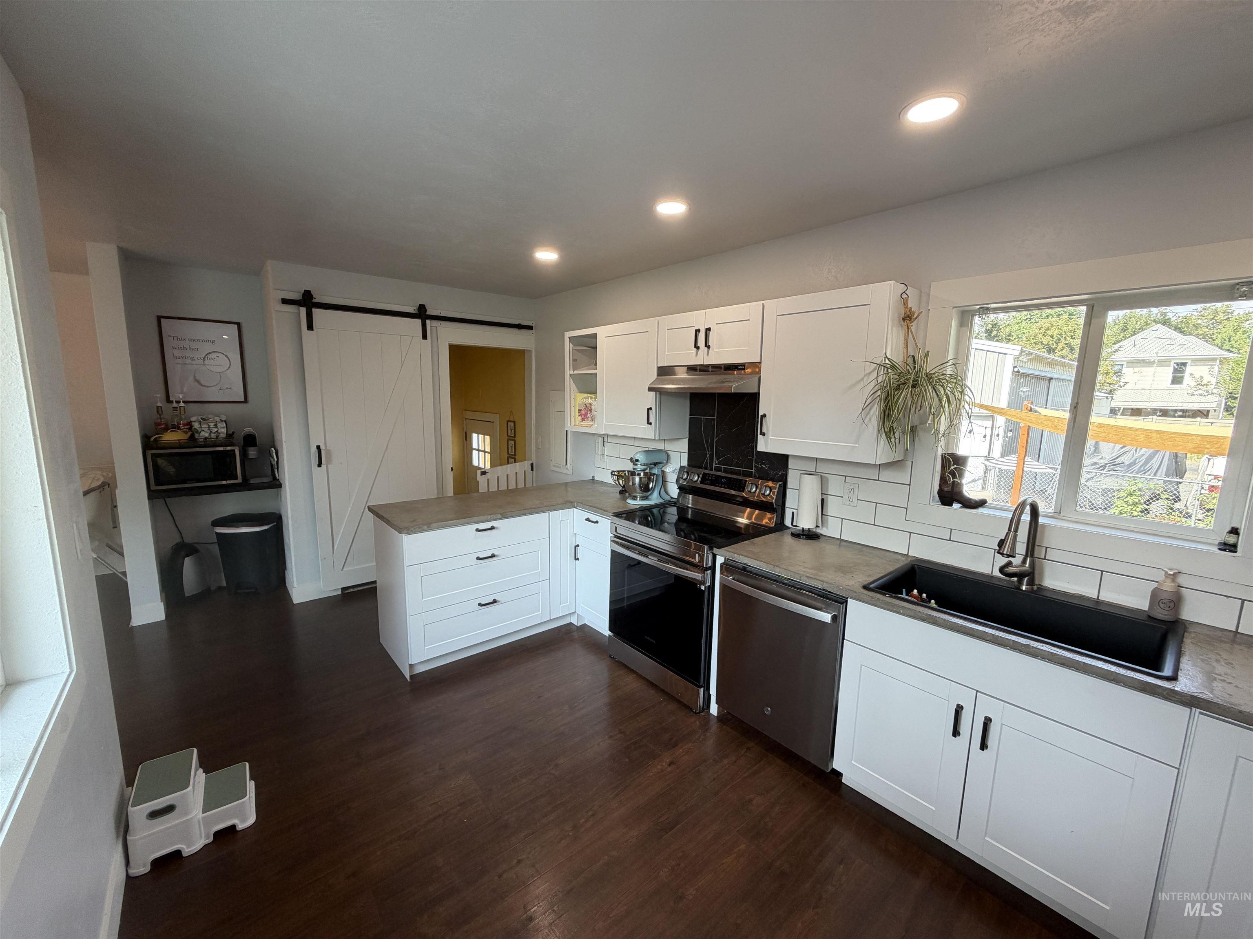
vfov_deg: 85.7
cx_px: 626
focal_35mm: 14
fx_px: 507
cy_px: 470
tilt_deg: -6.4
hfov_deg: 102.1
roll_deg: -1.1
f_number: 2.2
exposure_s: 1/120
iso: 100
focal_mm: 2.22
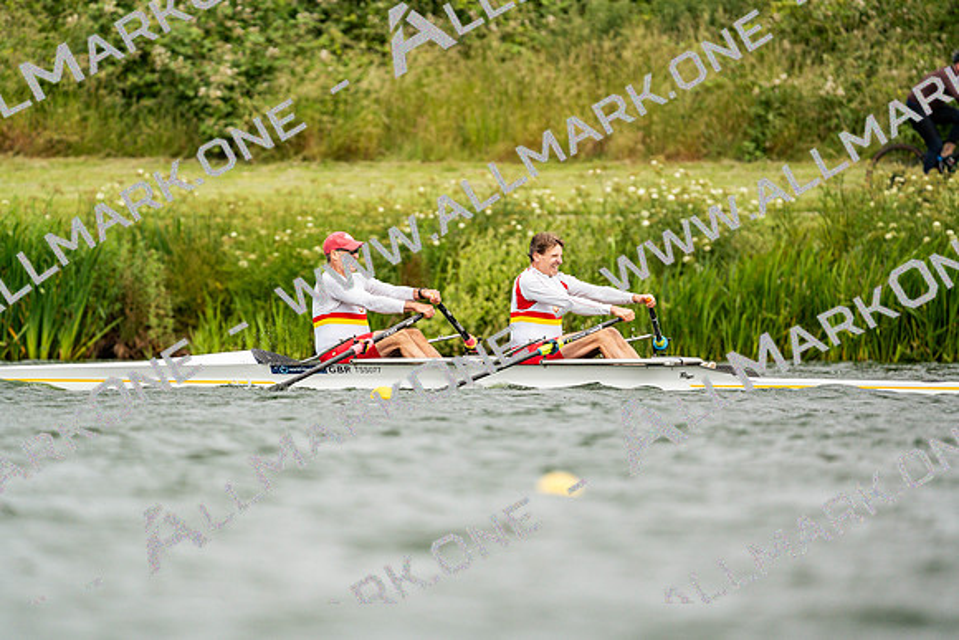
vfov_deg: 2.3
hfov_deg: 3.4
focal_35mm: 600
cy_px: 320
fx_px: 15986
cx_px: 480
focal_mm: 600
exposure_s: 1/2000
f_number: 6.3
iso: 500
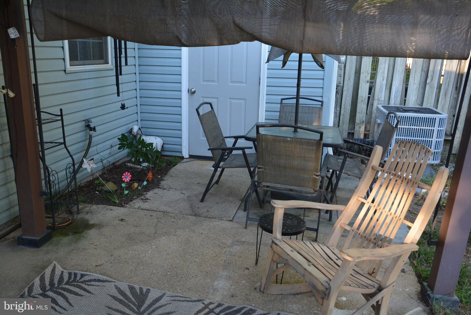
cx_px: 236
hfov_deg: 61.9
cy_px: 158
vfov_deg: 43.7
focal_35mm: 30
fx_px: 393
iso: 400
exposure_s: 1/125
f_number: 5.6
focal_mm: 20
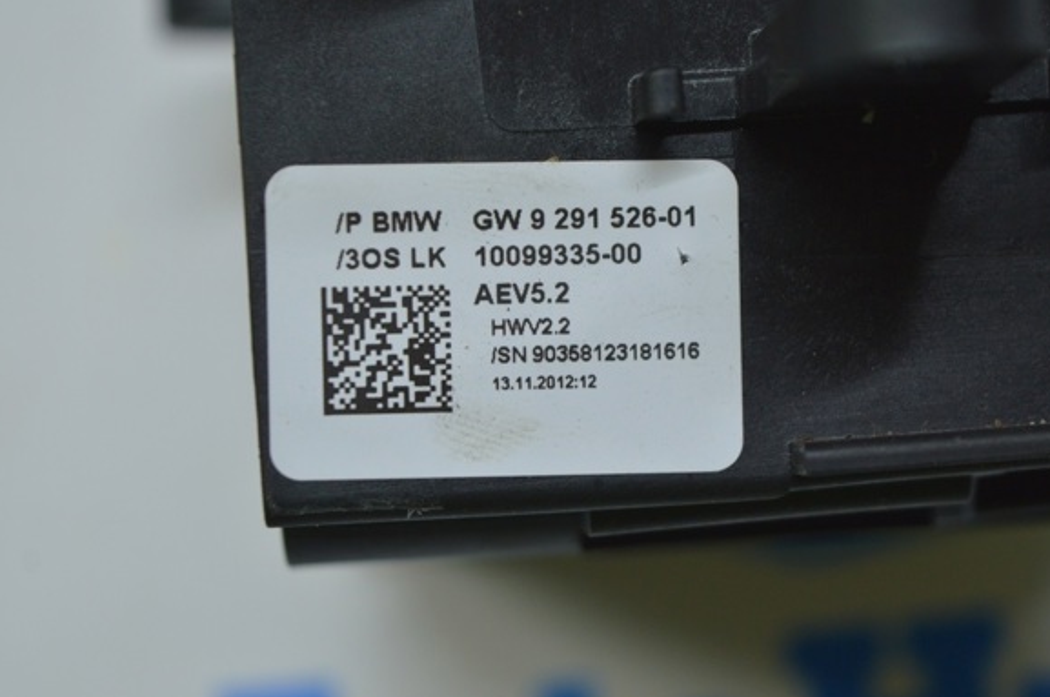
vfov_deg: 14.9
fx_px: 2667
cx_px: 551
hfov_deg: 22.3
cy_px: 325
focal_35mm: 92
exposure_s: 1/50
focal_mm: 55
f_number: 5.6
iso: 400
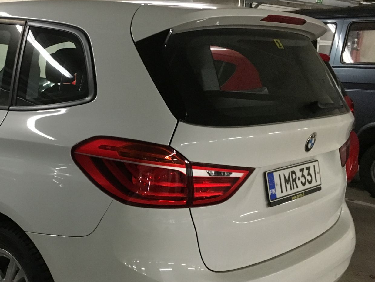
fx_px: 520
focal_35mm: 48
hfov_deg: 38.1
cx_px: 72
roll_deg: -1.1
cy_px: 177
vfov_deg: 30.1
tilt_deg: -12.9
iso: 250
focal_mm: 4.15
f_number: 2.2
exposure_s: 1/17
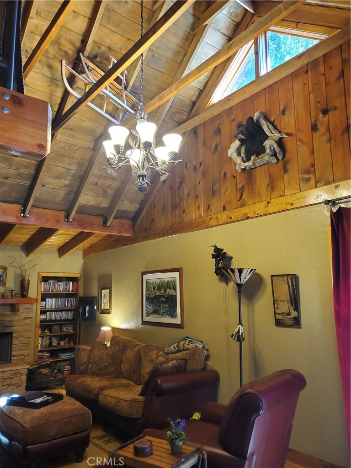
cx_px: 176
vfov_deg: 67.3
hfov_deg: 53.1
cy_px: 234
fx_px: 352
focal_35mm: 26
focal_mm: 4.3
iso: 200
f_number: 1.5
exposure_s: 1/40
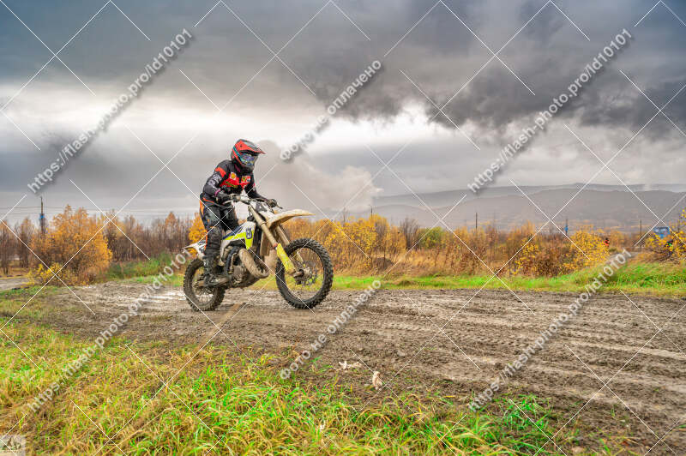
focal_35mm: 28
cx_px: 343
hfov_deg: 66.5
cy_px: 228
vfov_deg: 47.1
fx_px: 524
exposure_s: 1/2000
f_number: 4.5
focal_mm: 27.5
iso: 1600
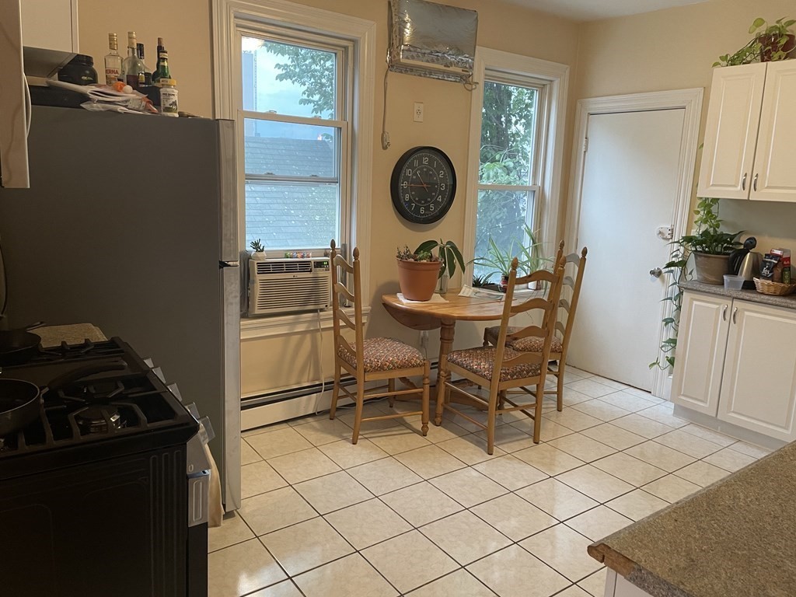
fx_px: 598
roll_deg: -2.3
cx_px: 398
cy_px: 298
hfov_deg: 67.3
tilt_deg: -9.9
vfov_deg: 53.1
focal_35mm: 26
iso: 320
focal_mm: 4.2
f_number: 1.6
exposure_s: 1/60
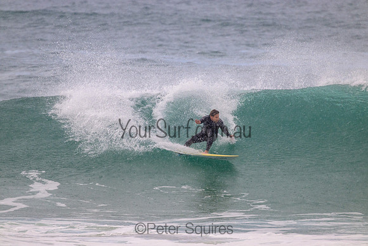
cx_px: 184
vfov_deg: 1.7
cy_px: 123
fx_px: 8179
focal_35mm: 800
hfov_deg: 2.6
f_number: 11
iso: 1400
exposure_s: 1/2000
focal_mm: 800
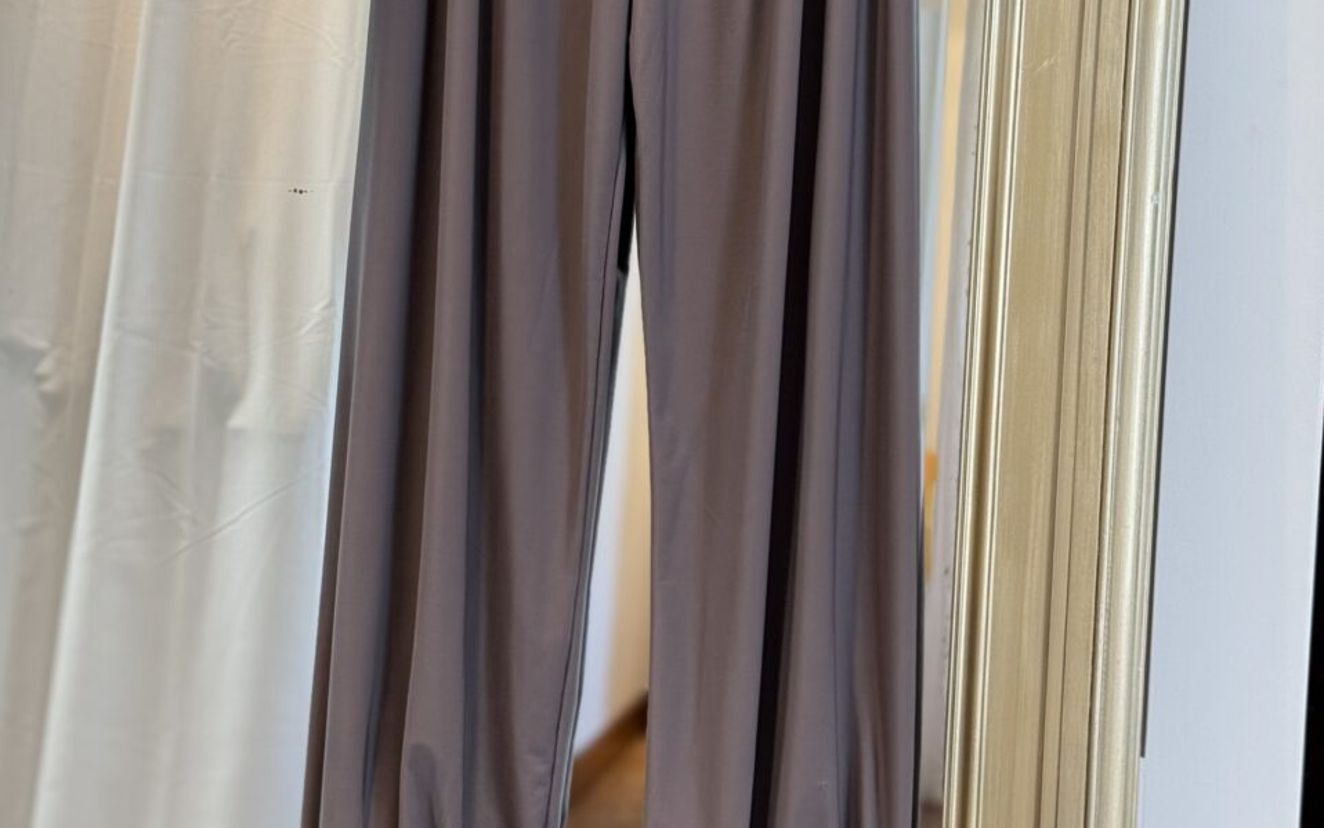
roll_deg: -2.3
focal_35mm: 68
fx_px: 2454
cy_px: 192
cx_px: 662
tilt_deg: -5.4
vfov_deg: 19.0
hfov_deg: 30.2
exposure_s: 1/256
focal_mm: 6.76
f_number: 1.78
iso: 80
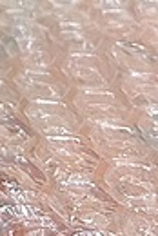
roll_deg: +3.6
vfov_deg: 13.8
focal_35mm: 133
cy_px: -185
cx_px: -289
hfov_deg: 8.8
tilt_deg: -16.8
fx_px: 873
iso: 200
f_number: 1.6
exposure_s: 1/60
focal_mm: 5.1
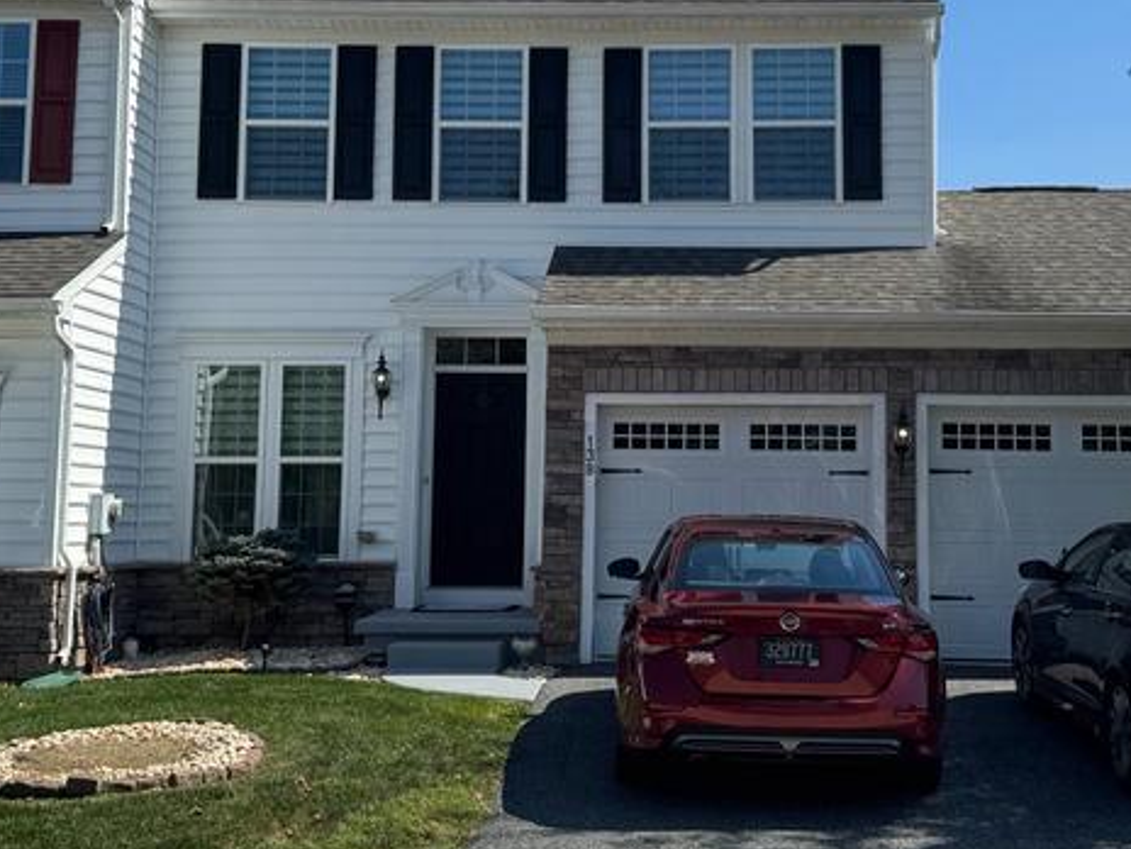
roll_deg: -1.2
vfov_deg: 27.4
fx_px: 1732
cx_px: 663
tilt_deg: +7.0
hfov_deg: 36.1
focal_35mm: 53
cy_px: 293
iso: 80
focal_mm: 6.76
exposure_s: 1/5348
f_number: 1.78
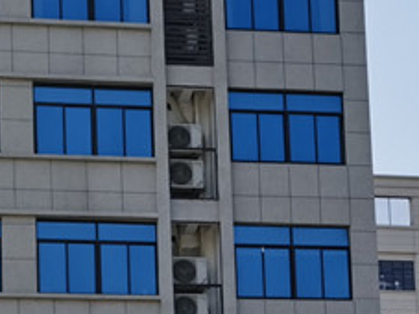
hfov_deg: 13.8
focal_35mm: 143
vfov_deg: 9.9
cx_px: 174
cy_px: 532
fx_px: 1730
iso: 50
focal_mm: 5.56
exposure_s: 1/6410
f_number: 1.6
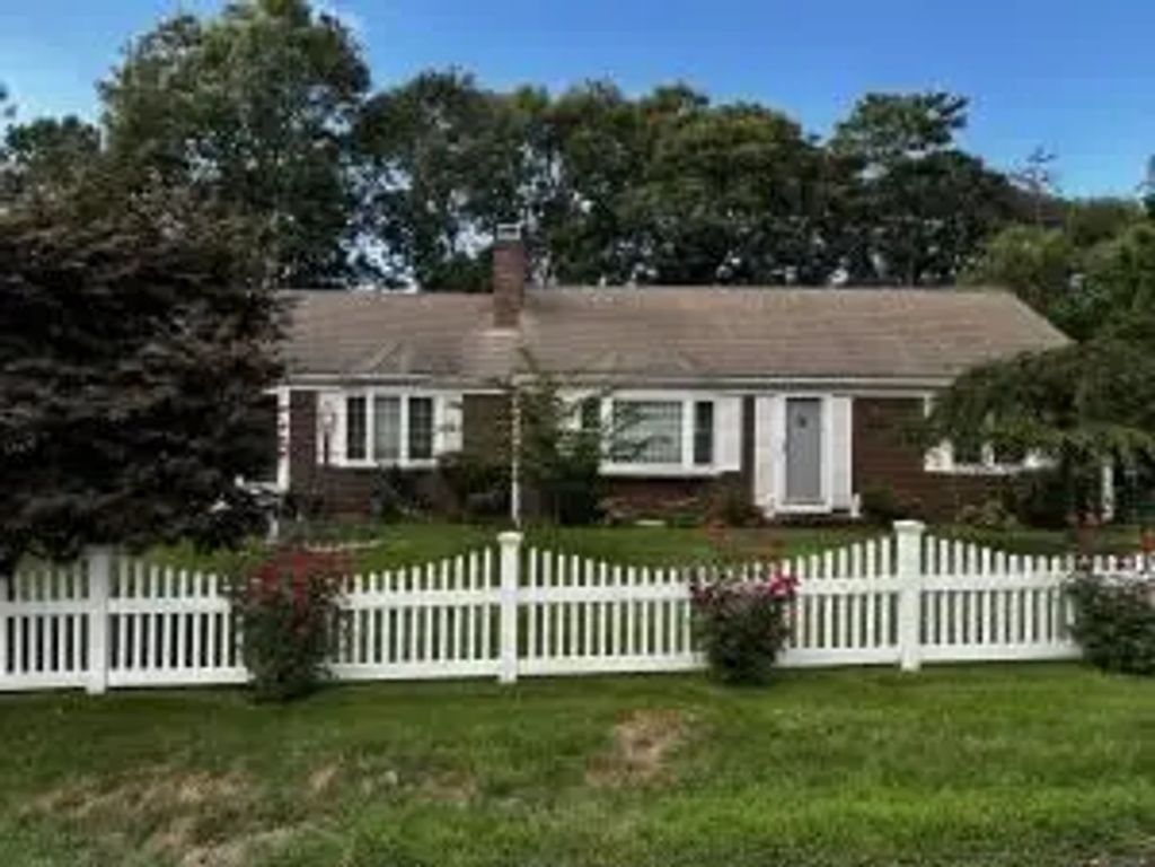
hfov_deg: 67.3
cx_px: 578
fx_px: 868
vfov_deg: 53.1
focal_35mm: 26
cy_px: 434
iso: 50
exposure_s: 1/480
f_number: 1.5
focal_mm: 5.7
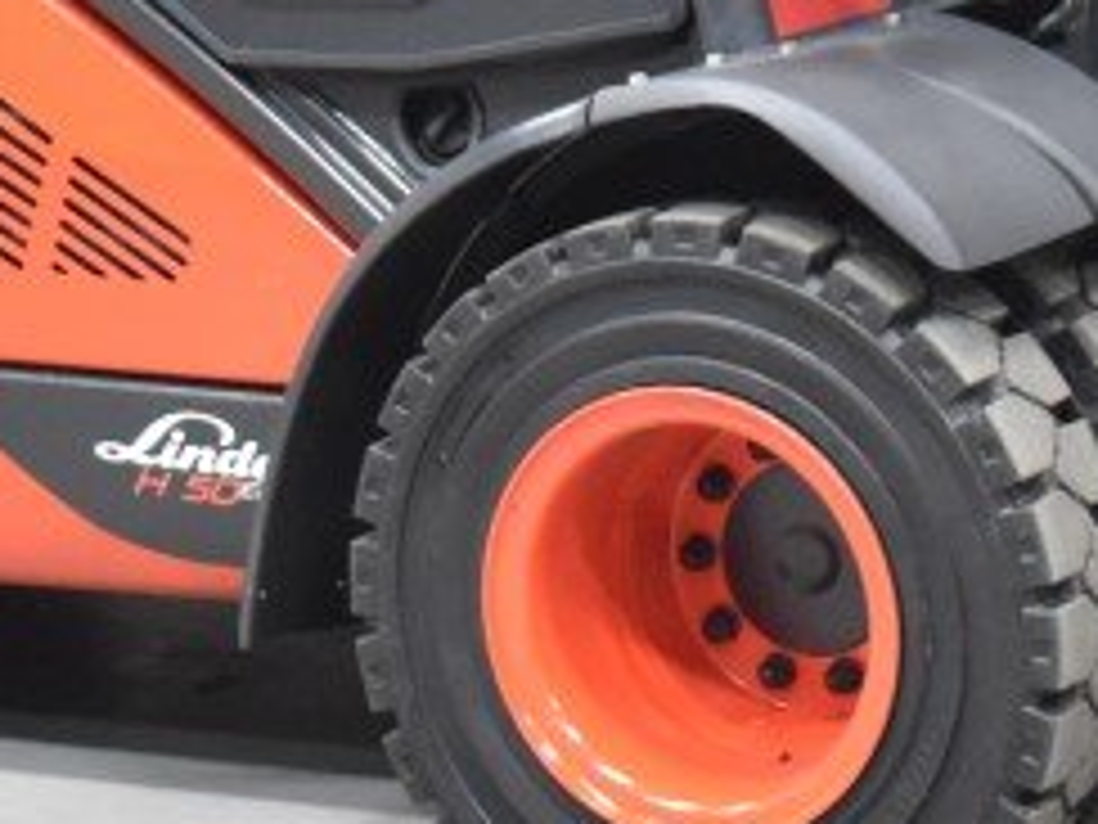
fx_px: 4948
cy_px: -504
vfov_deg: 9.2
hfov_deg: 12.7
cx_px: 648
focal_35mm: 156
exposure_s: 1/40
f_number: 4
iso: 1600
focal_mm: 22
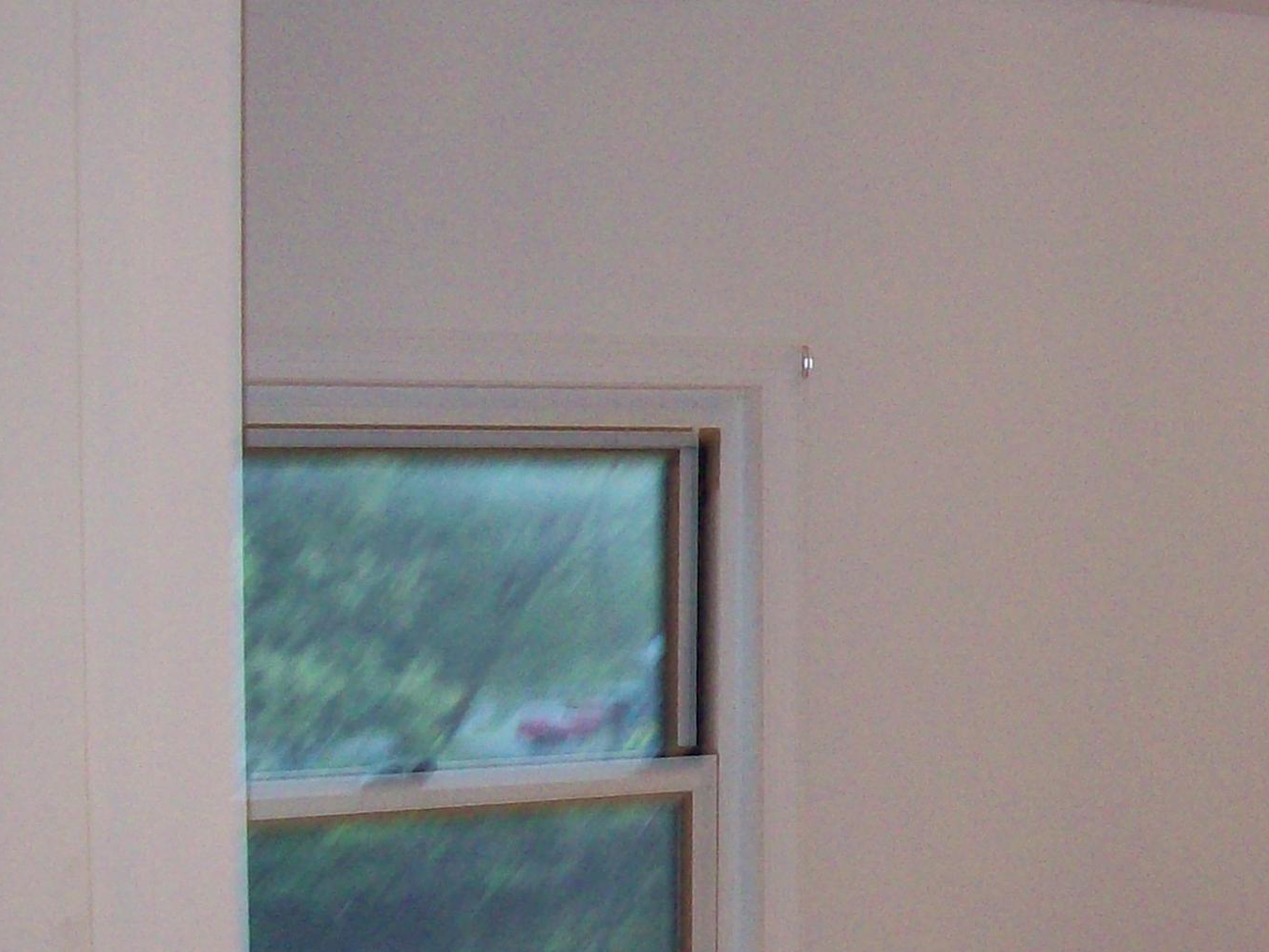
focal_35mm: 80
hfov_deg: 23.7
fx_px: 2933
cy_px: 606
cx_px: 1144
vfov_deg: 18.4
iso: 200
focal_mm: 6
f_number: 2.7
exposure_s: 1/64
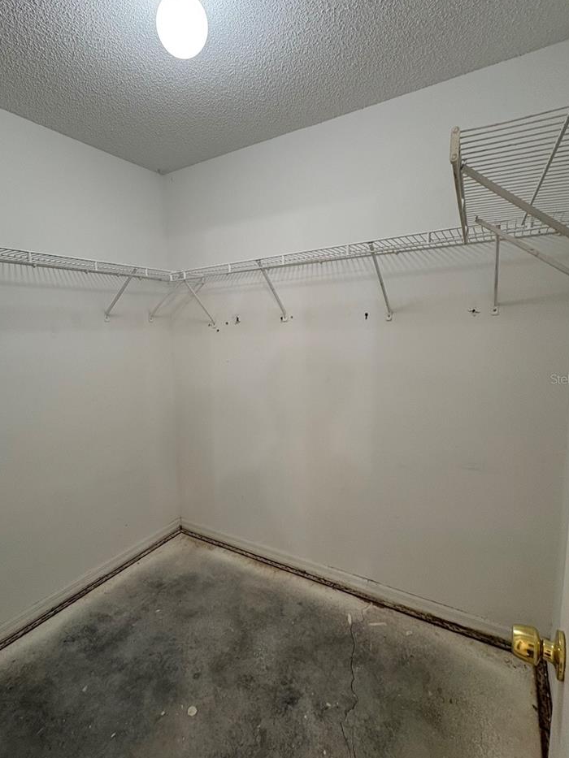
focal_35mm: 18
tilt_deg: -4.4
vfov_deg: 87.7
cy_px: 379
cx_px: 242
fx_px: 394
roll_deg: +1.2
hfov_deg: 71.2
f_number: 2.2
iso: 160
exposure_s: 1/60
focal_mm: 2.22
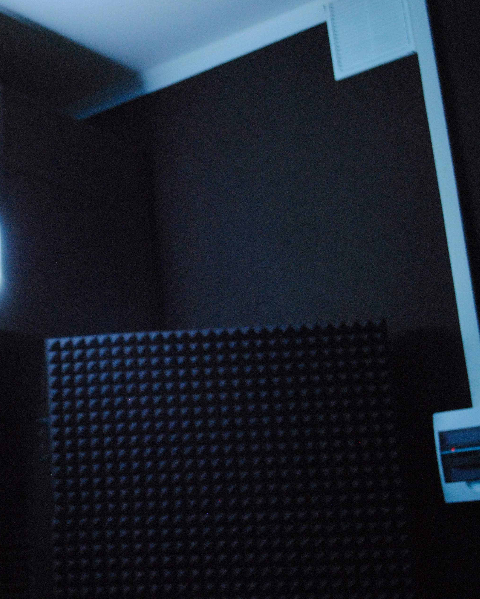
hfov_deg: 24.5
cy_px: 303
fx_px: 1065
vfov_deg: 31.4
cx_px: 31
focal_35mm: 60
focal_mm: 28
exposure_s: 1/30
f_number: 4.5
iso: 1400
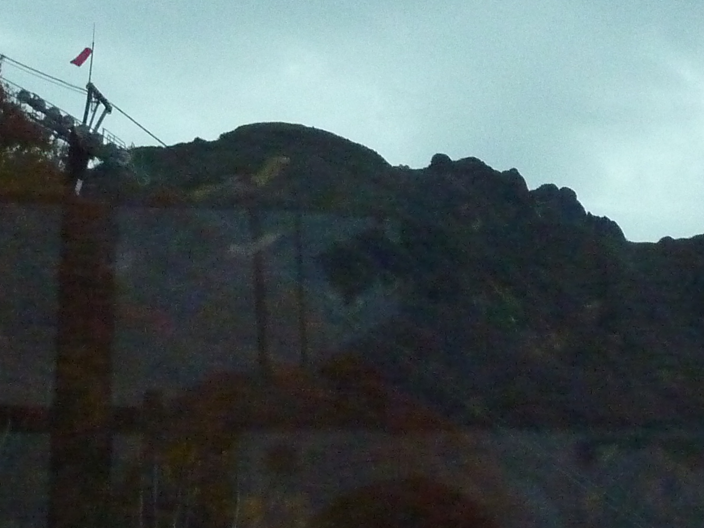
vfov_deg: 13.6
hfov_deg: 18.0
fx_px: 2217
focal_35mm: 109
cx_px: 383
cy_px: 196
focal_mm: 6.5
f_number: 3.6
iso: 800
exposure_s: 1/30
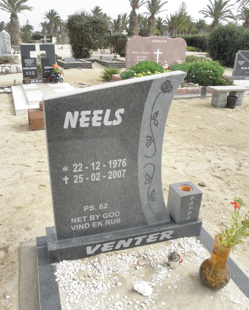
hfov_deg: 50.0
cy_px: 161
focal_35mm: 29
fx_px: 267
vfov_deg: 60.4
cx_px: 125
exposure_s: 1/640
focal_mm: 4.83
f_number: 5.6
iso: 200
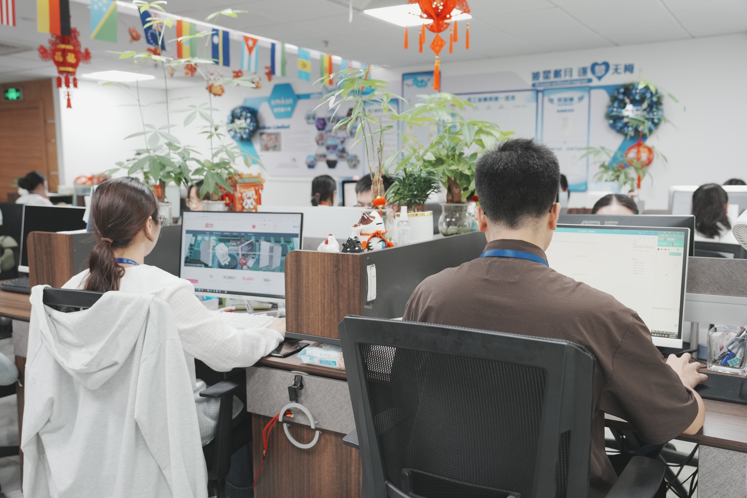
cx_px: 374
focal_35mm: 33
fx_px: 685
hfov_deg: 57.2
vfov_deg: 40.0
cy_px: 249
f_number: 4
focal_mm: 33
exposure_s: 1/125
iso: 1250
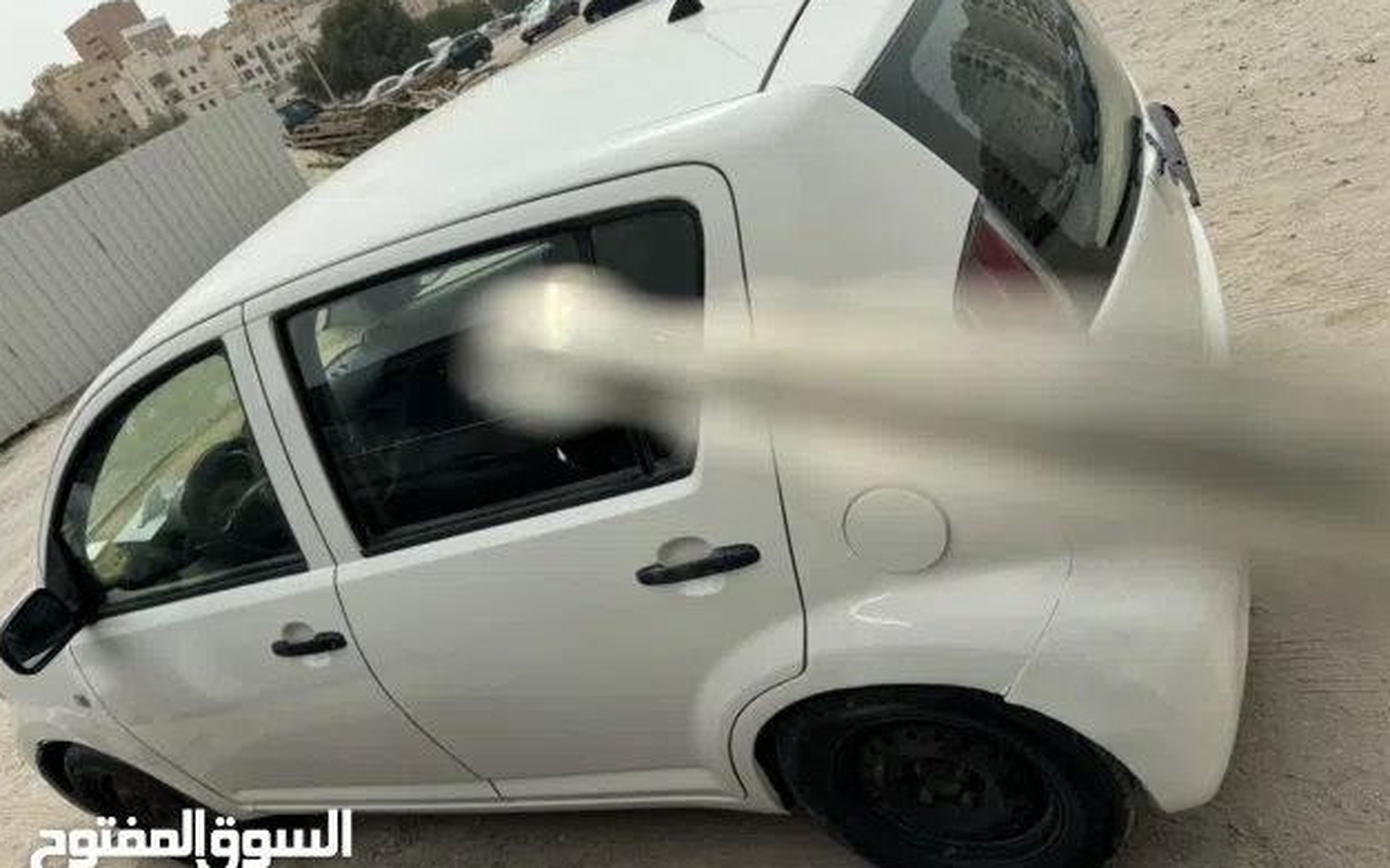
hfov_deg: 70.4
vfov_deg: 47.5
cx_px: 686
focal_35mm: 26
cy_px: 488
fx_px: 985
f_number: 1.78
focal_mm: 6.76
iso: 80
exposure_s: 1/3802
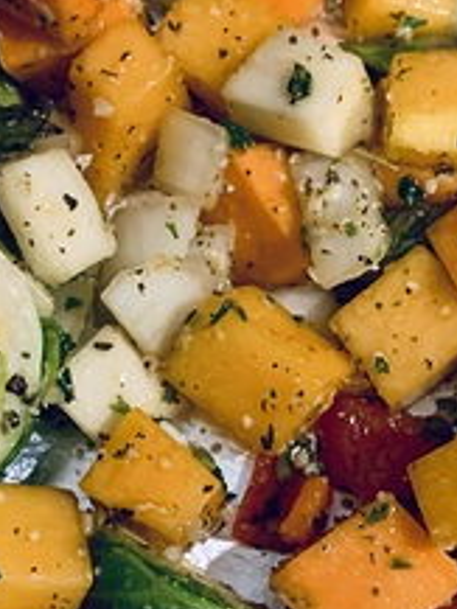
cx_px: 348
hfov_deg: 20.3
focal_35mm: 72
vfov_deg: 26.9
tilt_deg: -75.8
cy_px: 384
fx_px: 1266
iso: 320
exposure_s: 1/40
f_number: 1.8
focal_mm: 4.25
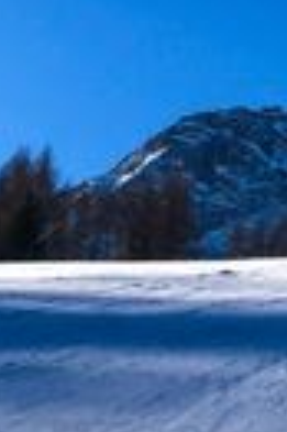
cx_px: 396
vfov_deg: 17.4
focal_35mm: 114
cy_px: -33
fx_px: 1367
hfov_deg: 11.6
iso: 20
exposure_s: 1/2400
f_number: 1.8
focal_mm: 4
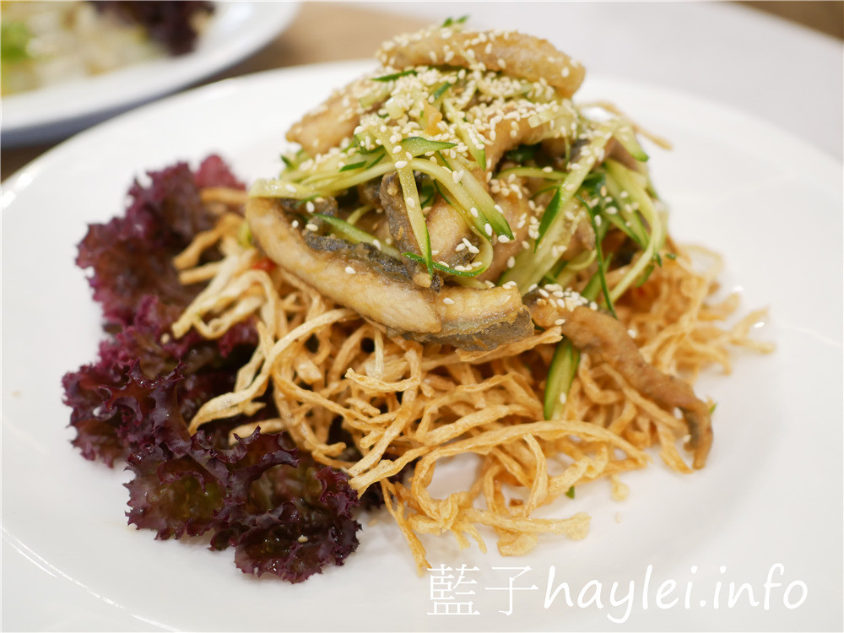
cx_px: 422
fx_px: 731
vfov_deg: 46.8
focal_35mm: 30
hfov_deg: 60.0
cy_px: 316
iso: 640
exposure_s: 1/60
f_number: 1.7
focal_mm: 15
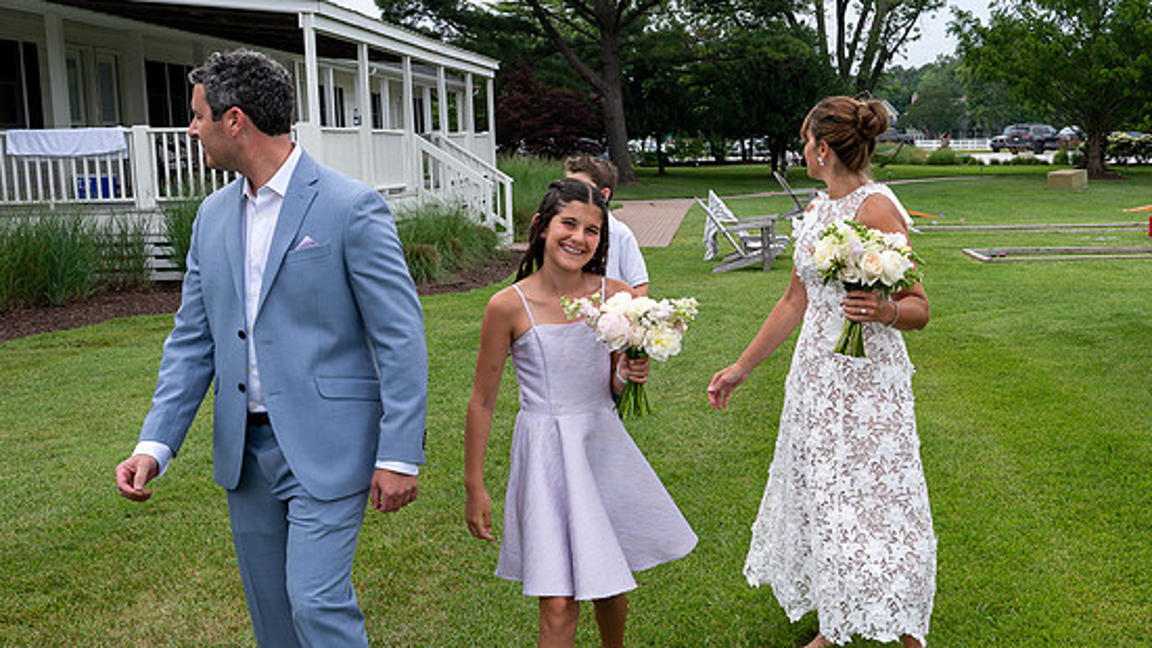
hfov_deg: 44.0
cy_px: 338
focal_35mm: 46
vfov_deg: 26.0
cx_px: 765
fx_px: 1405
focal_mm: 24
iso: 110
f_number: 7.1
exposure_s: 1/250
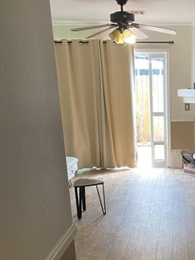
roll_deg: -0.3
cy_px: 224
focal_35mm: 51
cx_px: 185
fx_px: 383
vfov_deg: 35.7
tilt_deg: -19.0
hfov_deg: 27.3
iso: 125
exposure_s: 1/77
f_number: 1.8
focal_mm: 4.25
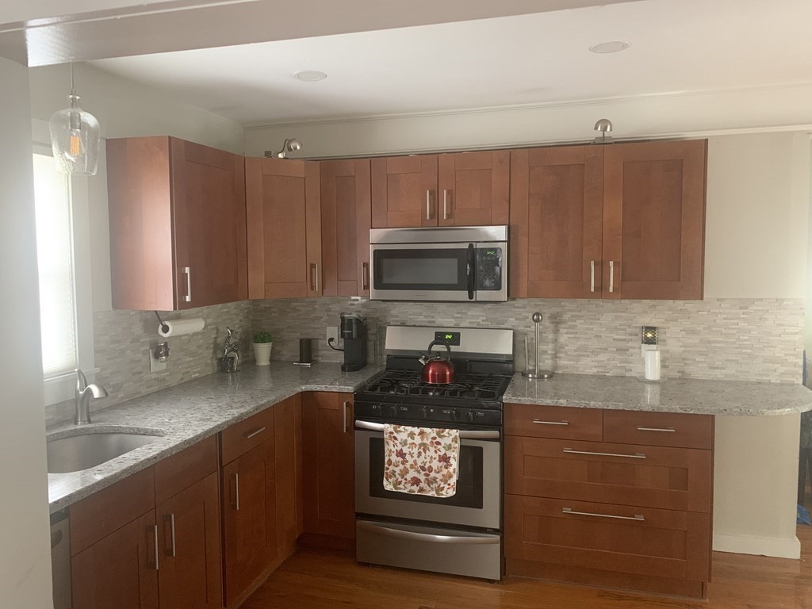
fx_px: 610
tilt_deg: +0.4
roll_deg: +0.2
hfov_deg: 67.3
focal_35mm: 26
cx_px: 406
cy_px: 304
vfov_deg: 53.1
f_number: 1.8
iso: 400
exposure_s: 1/32
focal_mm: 4.25
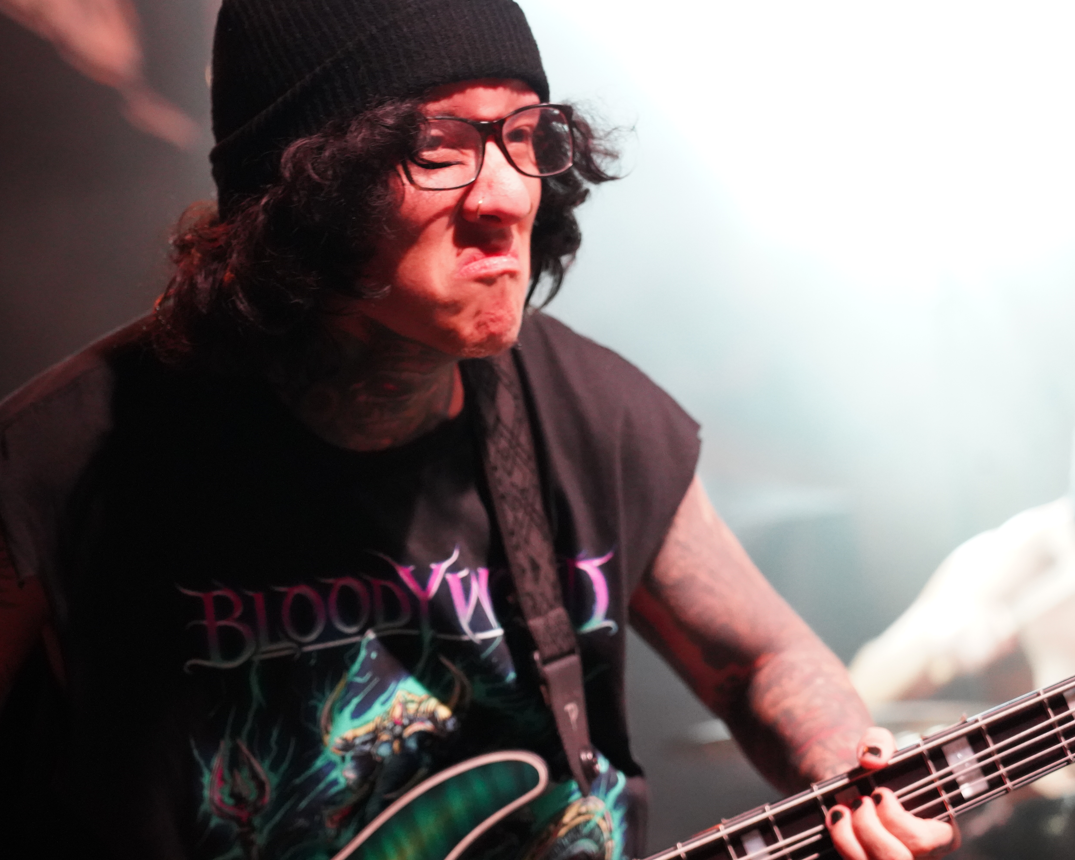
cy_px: 428
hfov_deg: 16.2
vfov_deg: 13.0
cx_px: 449
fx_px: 3786
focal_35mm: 119
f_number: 4
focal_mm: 105
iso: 12800
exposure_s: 1/100
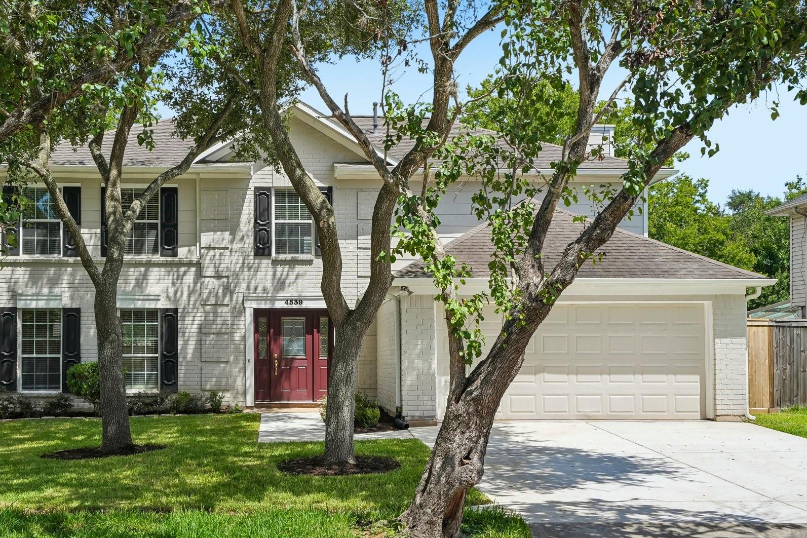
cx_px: 372
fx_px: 1009
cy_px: 267
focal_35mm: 45
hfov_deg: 43.6
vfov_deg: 29.9
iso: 400
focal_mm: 35
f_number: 8
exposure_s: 1/1000
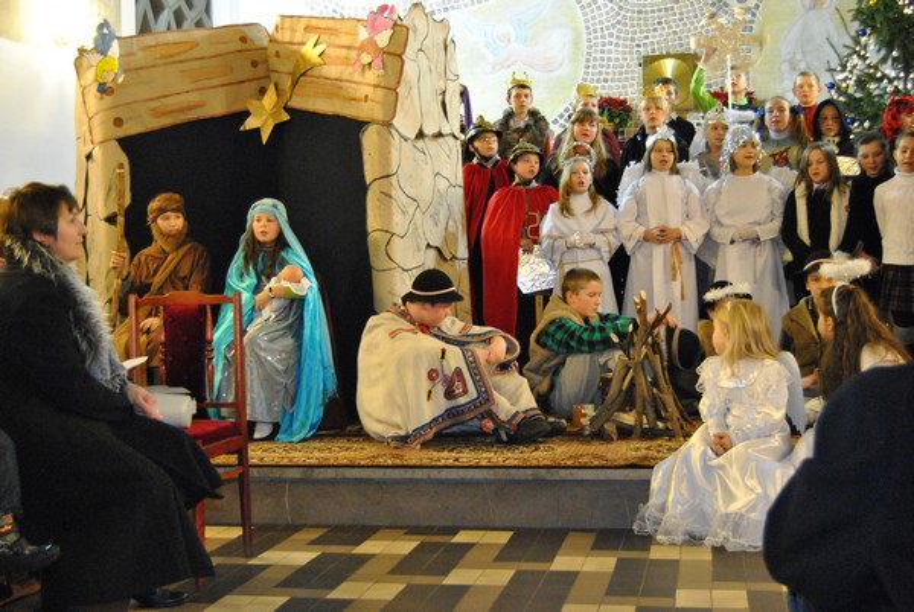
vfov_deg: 28.2
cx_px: 457
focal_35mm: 48
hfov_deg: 41.1
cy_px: 306
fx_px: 1220
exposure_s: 1/25
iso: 1600
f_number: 4.5
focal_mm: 32
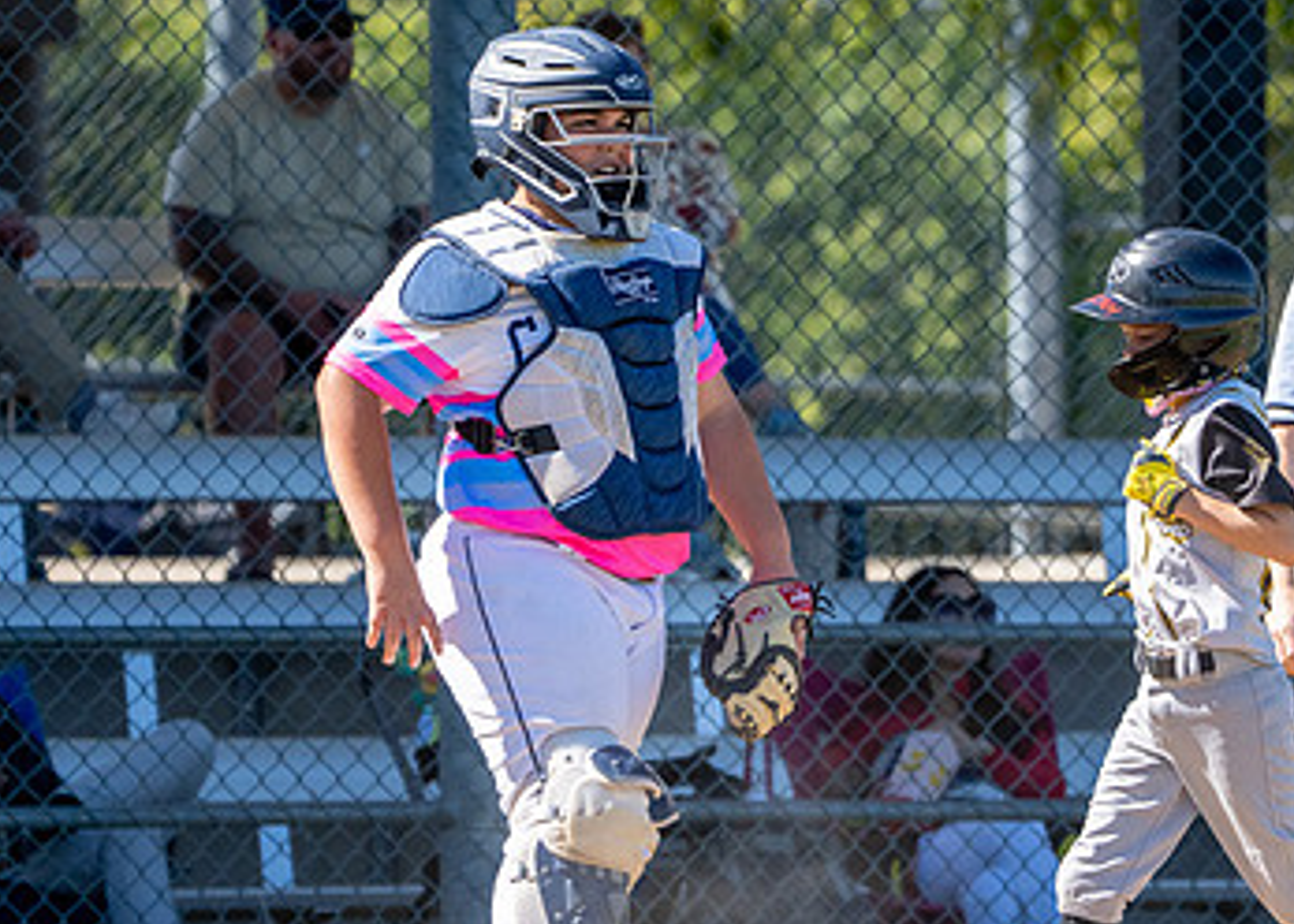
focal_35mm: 587
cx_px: 987
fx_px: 21577
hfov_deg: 3.4
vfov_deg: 2.5
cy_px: 675
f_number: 5.6
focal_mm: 259
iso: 1000
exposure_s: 1/3200
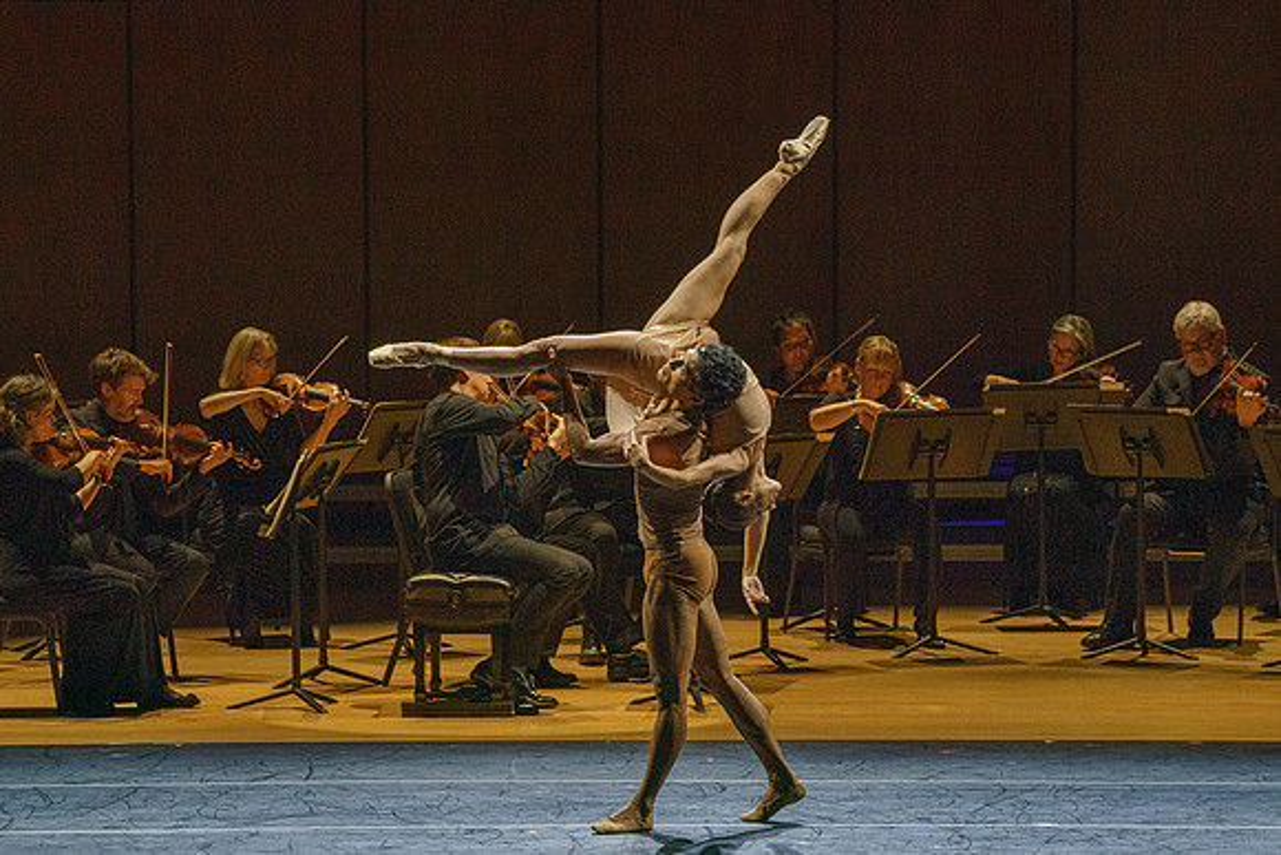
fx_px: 8503
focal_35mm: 239
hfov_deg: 8.6
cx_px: 564
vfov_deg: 5.8
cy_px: 468
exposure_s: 1/250
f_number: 13
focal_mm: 209
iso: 4000
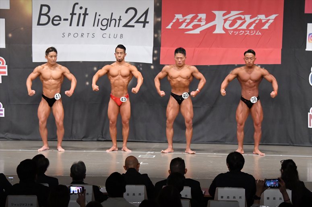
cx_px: 156
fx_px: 1195
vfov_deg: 9.9
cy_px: 104
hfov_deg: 14.9
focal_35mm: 138
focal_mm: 92
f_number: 5.6
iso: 6400
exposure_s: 1/400
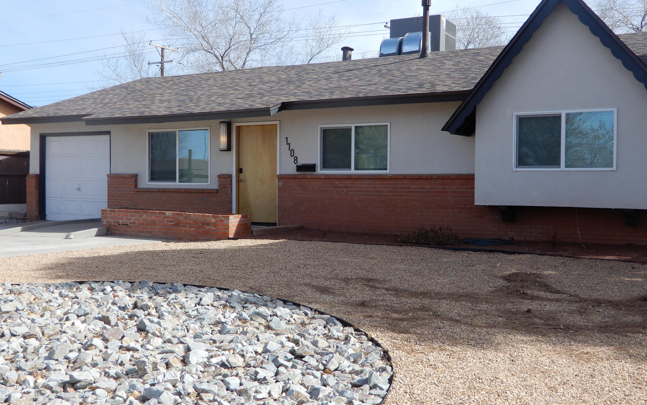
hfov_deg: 48.2
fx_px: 723
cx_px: 329
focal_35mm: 41
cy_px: 201
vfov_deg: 31.3
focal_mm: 6.8
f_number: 4
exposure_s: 1/640
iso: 80
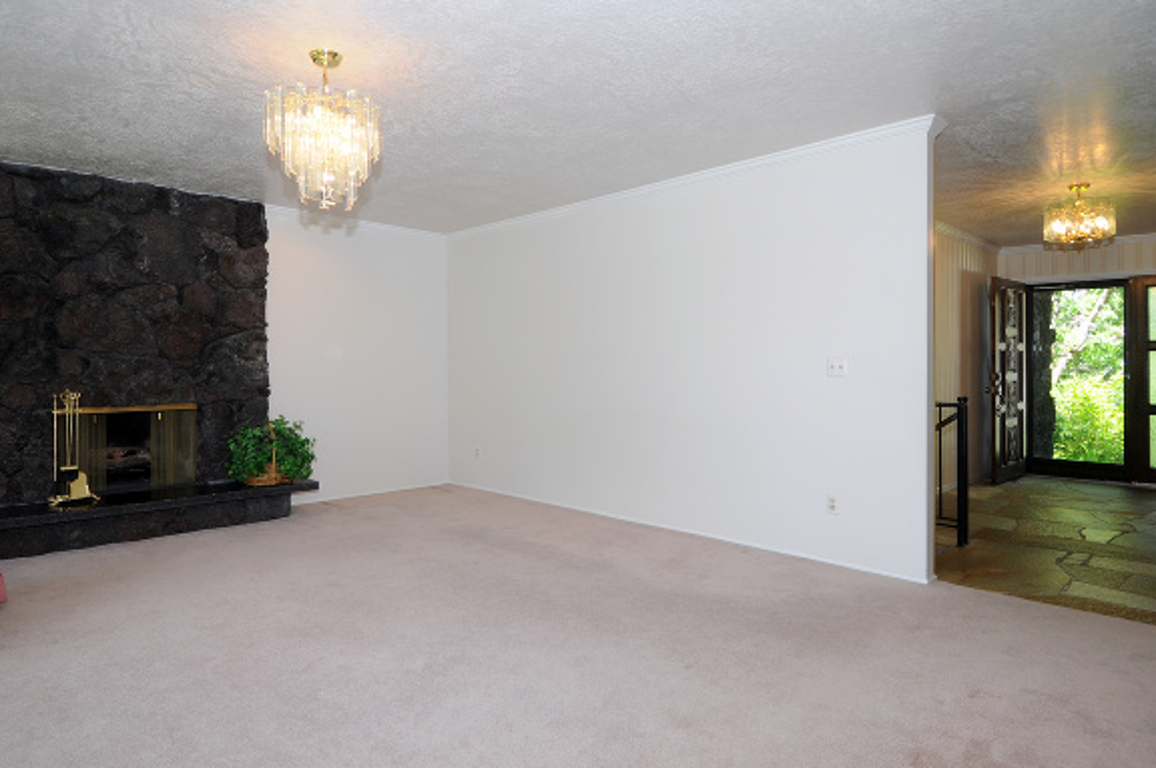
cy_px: 388
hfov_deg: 84.0
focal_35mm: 20
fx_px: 642
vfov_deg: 61.8
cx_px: 556
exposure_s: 1/80
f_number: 4.5
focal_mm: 12
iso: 200
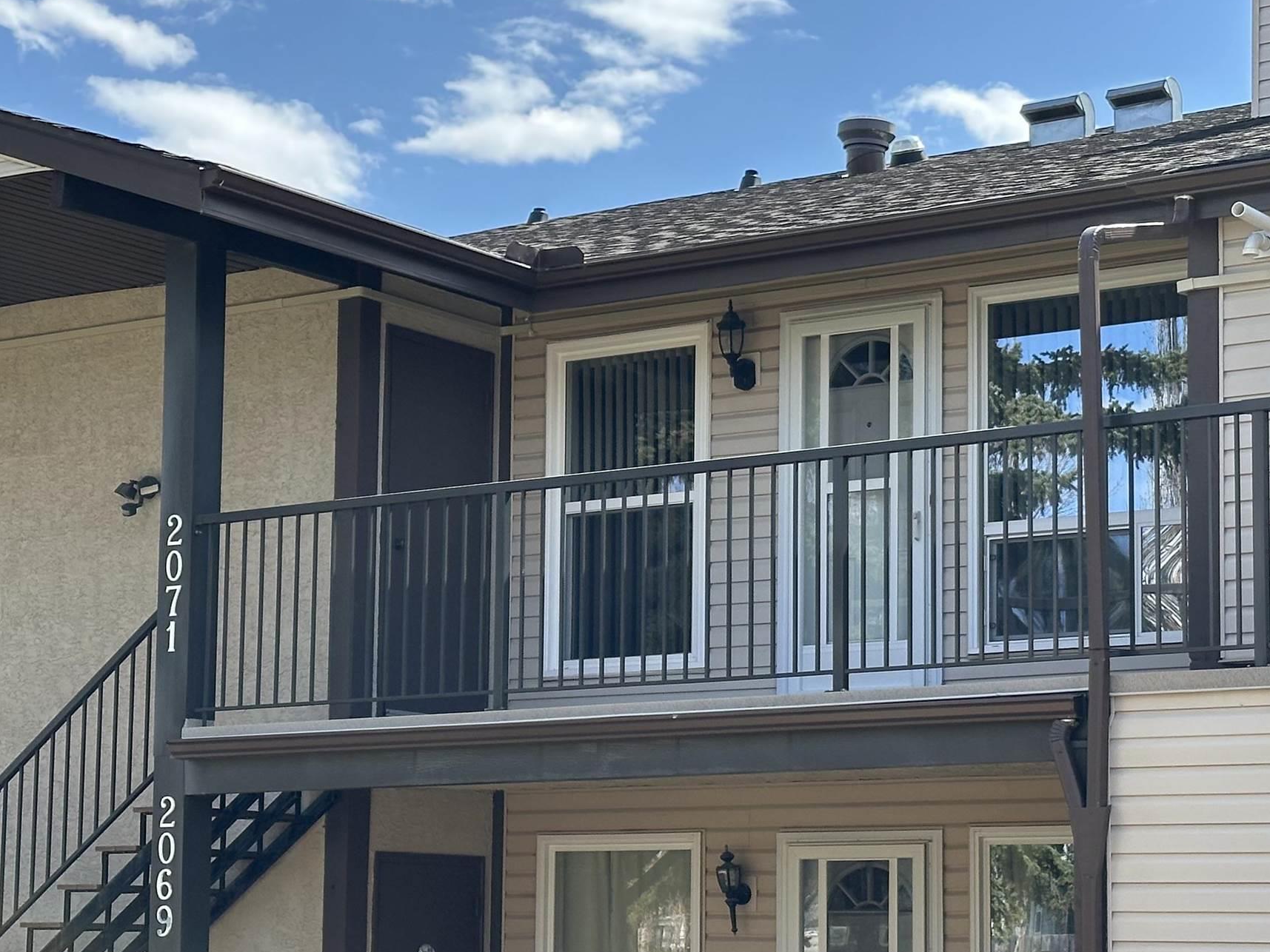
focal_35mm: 86
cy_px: 584
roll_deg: +0.2
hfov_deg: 22.8
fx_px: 3155
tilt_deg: +7.5
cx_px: 662
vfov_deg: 17.1
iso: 64
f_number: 1.78
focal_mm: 6.86
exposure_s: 1/2304
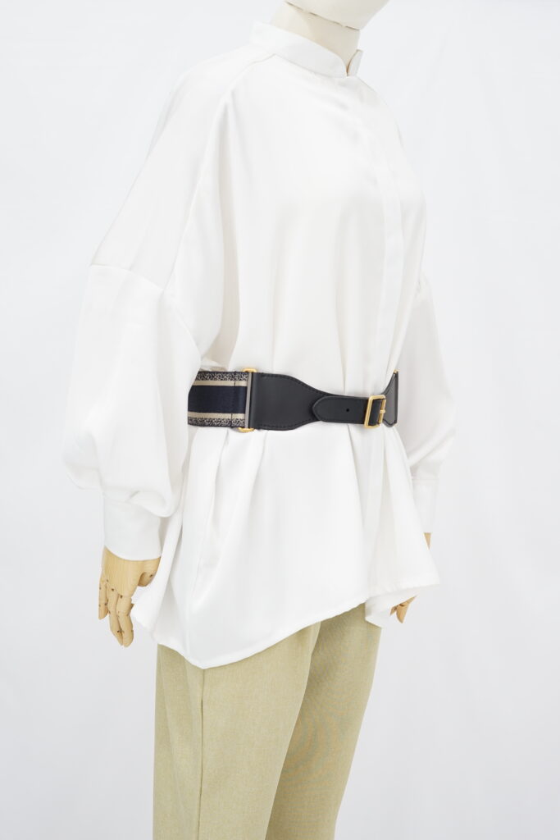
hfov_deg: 27.0
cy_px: 420
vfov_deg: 39.6
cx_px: 280
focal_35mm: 50
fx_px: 1166
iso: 640
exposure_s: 1/8
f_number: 6.3
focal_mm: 50
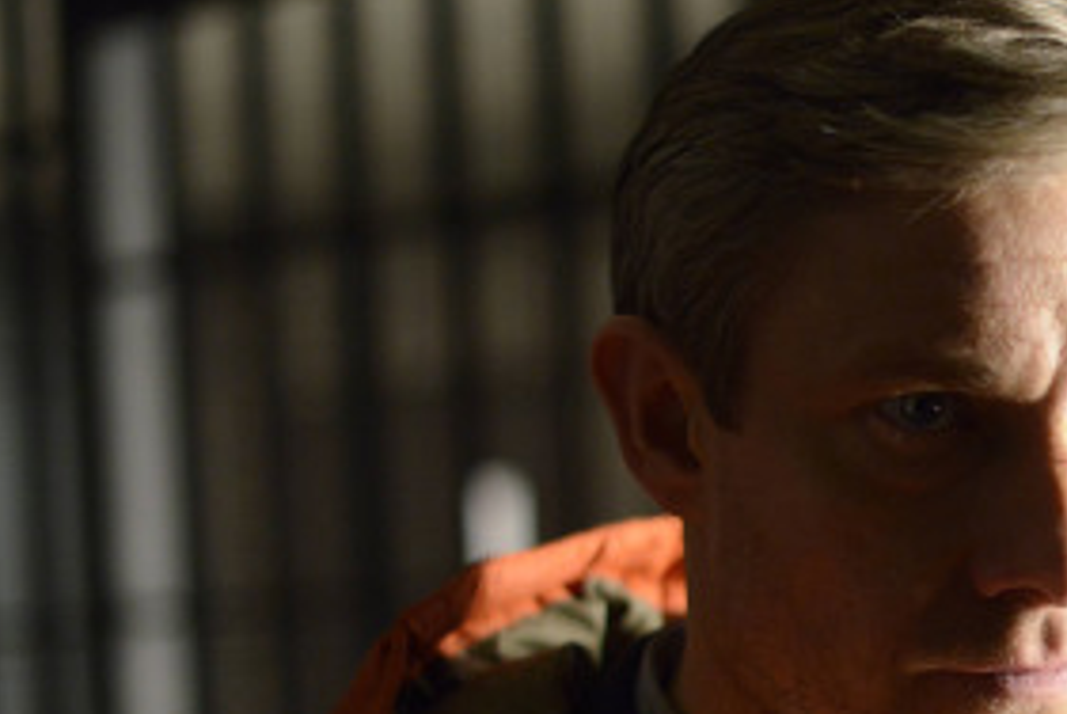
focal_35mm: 116
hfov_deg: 17.2
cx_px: 1073
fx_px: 3442
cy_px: 627
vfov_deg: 11.8
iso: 3200
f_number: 2
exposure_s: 1/200
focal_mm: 50
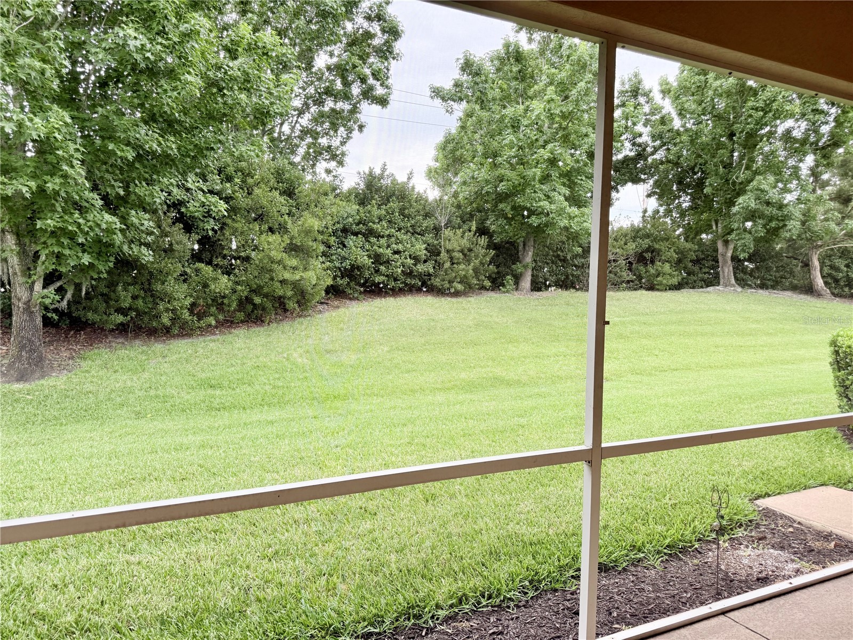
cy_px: 320
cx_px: 426
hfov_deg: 71.6
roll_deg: -1.0
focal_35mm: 24
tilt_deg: -1.5
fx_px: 591
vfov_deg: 56.8
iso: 160
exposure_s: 1/237
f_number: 1.78
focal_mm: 6.76
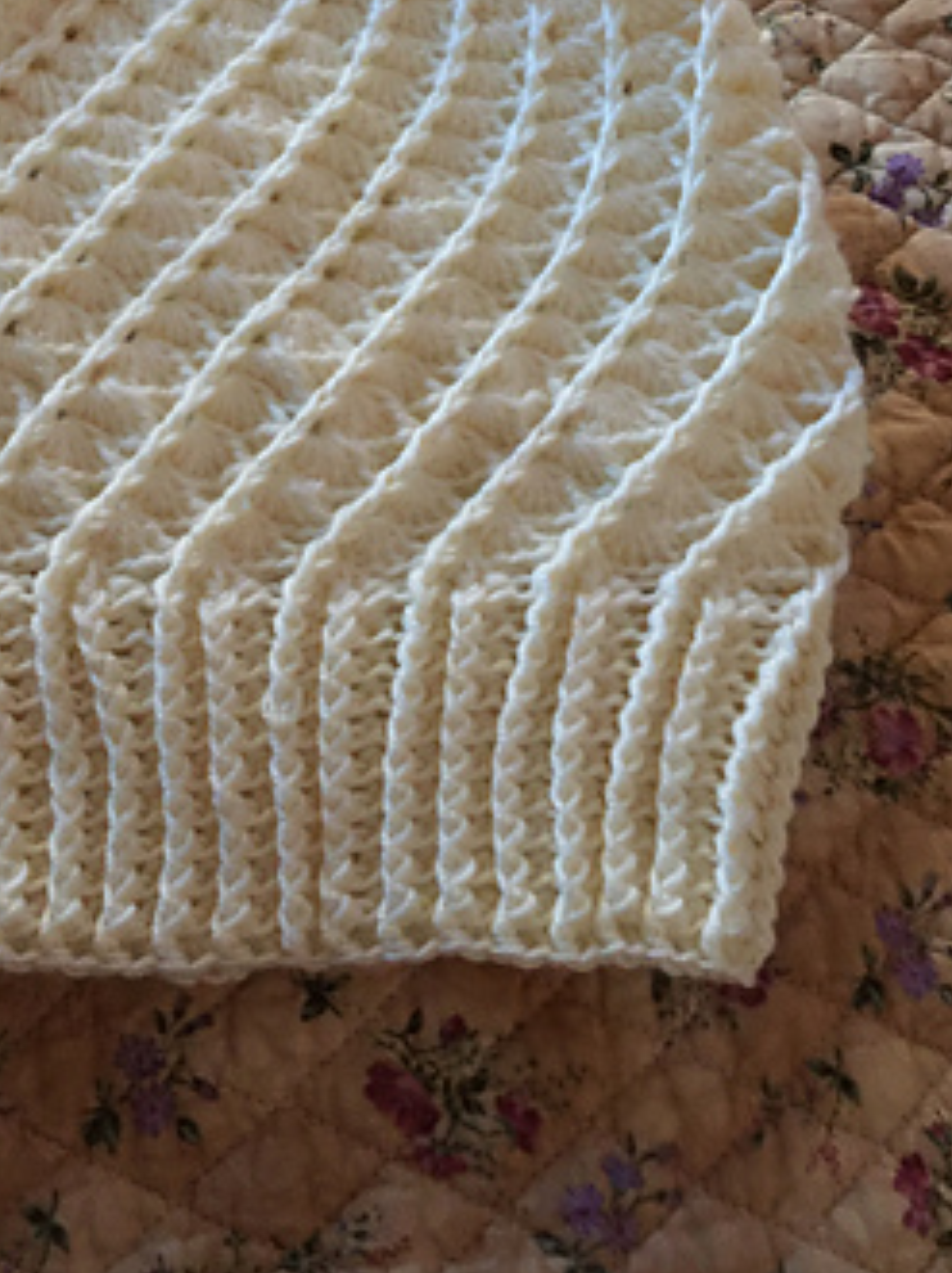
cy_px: 393
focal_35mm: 44
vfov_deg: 42.2
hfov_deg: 32.5
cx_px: 295
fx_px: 1616
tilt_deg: -70.0
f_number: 2.2
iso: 100
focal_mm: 4.15
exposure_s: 1/4
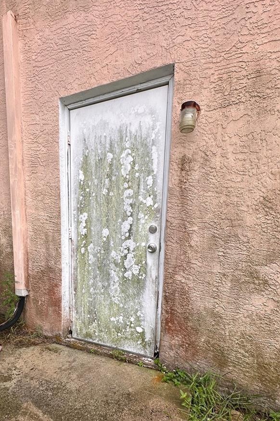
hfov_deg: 60.9
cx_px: 101
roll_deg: -2.0
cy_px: 271
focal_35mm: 20
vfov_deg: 81.9
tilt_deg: -10.0
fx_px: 234
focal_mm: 2.22
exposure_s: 1/228
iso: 40
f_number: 2.2
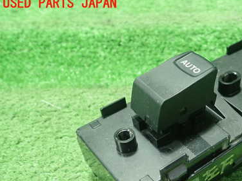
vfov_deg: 29.7
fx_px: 335
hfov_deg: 38.2
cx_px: 193
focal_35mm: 48
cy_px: 140
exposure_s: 1/100
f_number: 2.3
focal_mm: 5.5
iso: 800
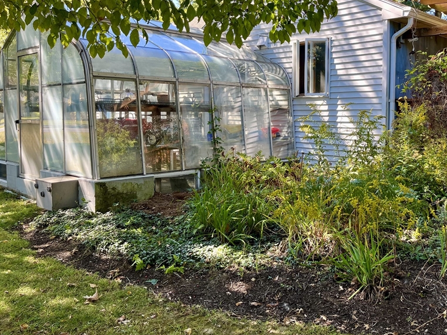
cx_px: 291
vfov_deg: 40.5
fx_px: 452
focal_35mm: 35
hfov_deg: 51.8
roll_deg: +0.2
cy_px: 136
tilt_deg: -2.6
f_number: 1.6
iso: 40
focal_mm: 5.1
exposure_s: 1/249
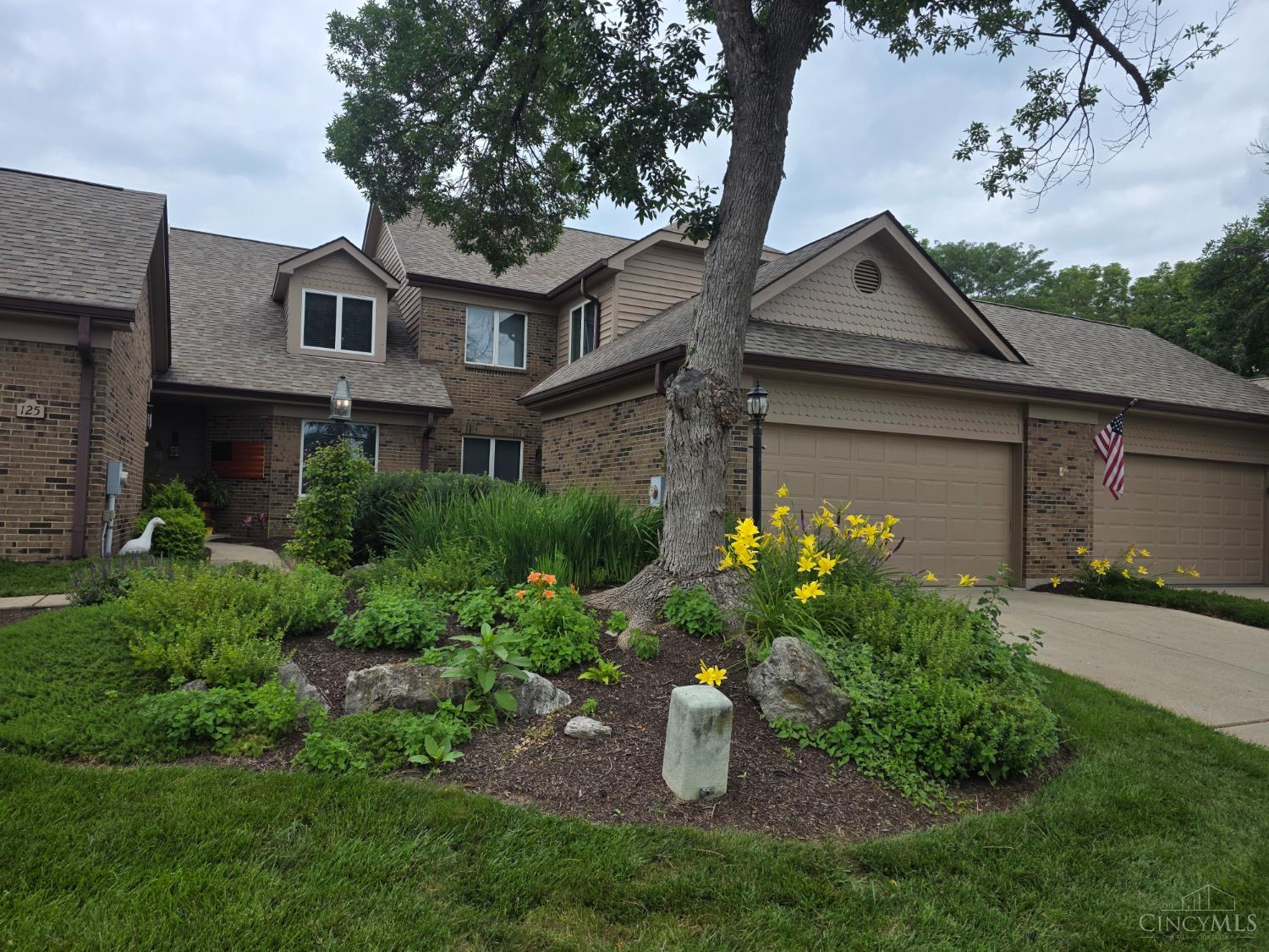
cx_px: 634
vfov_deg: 58.9
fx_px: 843
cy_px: 476
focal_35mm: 23
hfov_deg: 73.9
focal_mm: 6.3
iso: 80
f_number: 1.7
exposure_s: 1/2828
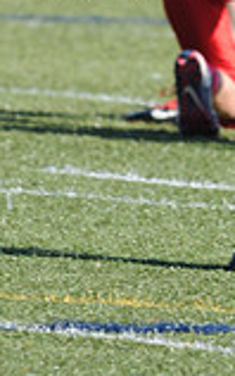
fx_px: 17225
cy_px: -143
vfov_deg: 1.2
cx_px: 227
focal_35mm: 1684
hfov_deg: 0.8
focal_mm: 300
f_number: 7.1
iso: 200
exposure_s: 1/500
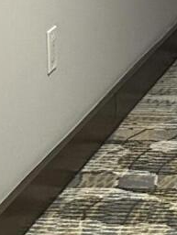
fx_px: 1376
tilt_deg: -14.3
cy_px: -27
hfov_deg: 6.9
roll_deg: -3.1
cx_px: 440
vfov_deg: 9.7
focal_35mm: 202
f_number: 1.5
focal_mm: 5.7
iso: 500
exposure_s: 1/60
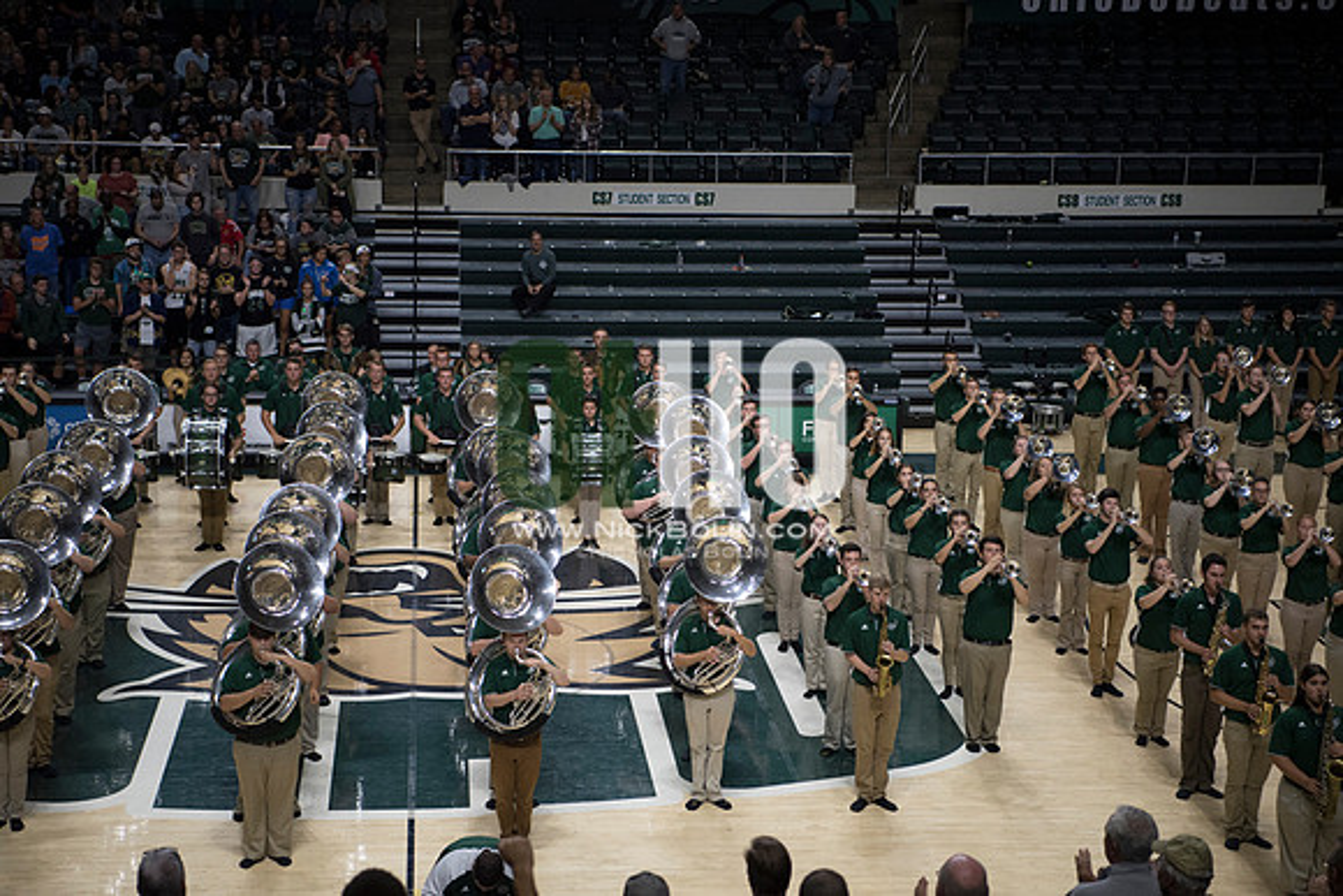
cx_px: 672
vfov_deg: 19.5
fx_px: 2612
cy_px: 448
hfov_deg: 28.8
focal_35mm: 70
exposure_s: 1/1000
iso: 2000
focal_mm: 70
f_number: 2.8
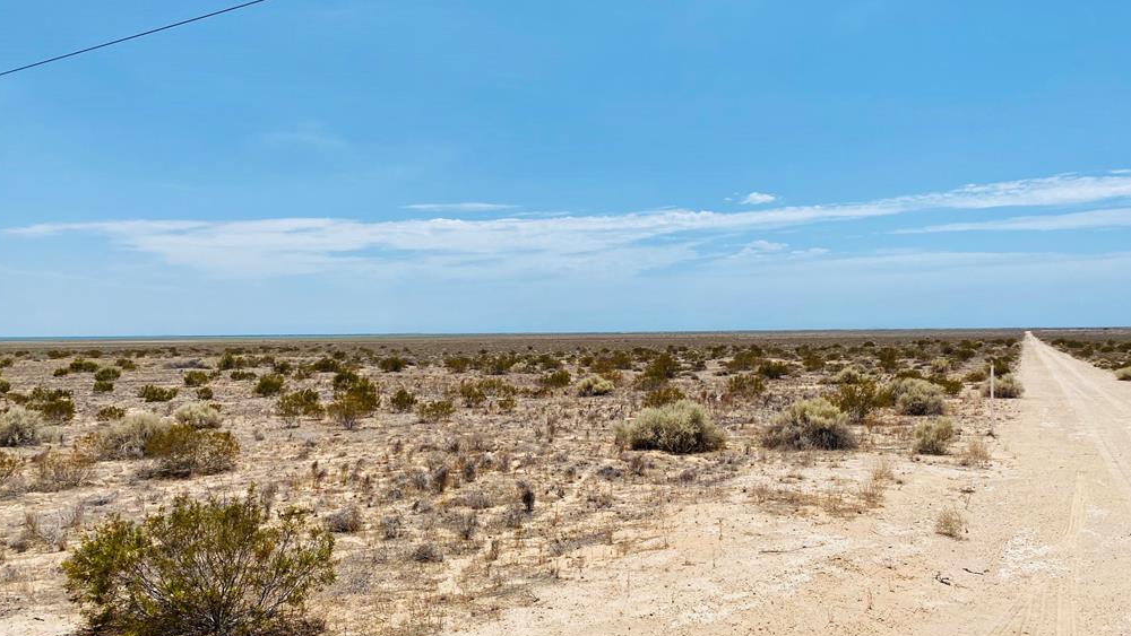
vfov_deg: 40.1
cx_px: 569
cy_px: 360
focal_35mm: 29
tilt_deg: -0.9
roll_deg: +0.8
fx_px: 870
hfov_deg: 66.1
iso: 32
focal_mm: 4.25
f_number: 1.8
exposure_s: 1/6410
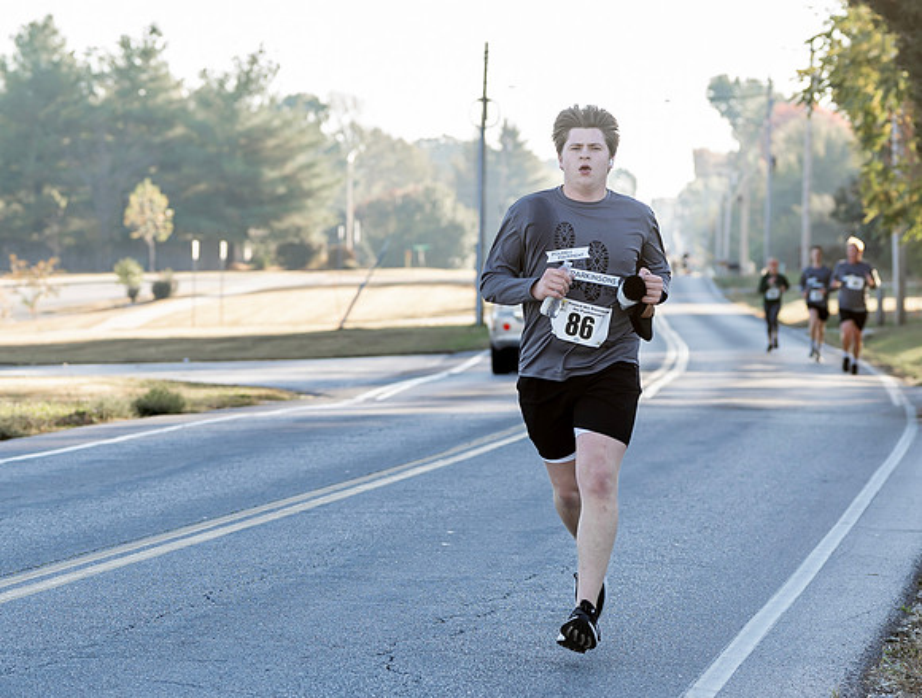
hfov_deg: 12.3
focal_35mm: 161
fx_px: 4295
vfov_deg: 9.3
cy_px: 267
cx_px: 434
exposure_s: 1/400
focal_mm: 75
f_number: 2.8
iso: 160
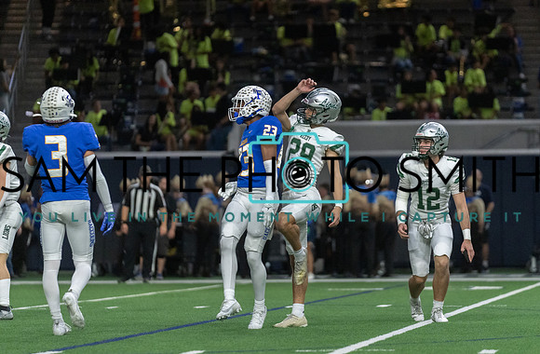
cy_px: 151
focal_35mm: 227
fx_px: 3386
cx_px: 305
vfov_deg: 6.0
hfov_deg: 9.1
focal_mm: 200
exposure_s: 1/1250
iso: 5000
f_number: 2.8
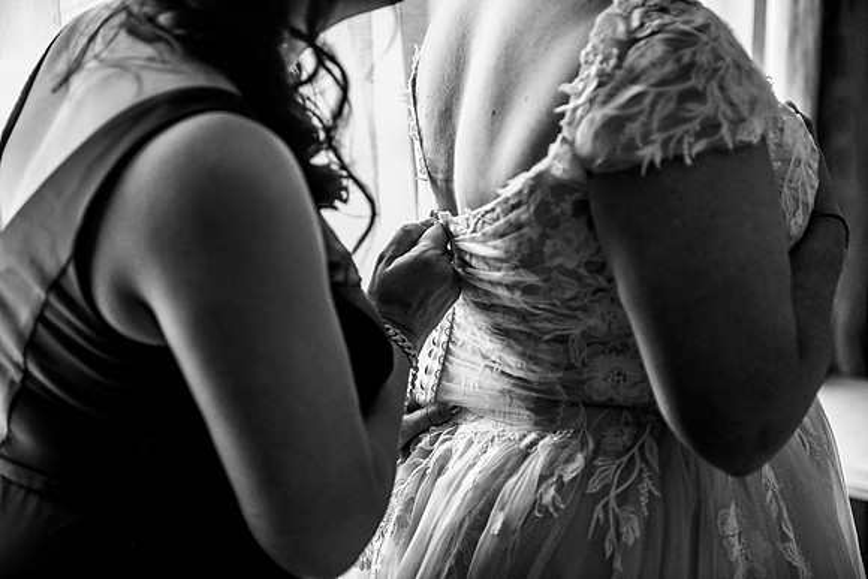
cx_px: 434
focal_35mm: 70
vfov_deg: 19.5
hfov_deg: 28.8
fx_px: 1688
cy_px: 290
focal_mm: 70
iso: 1000
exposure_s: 1/125
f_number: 2.8
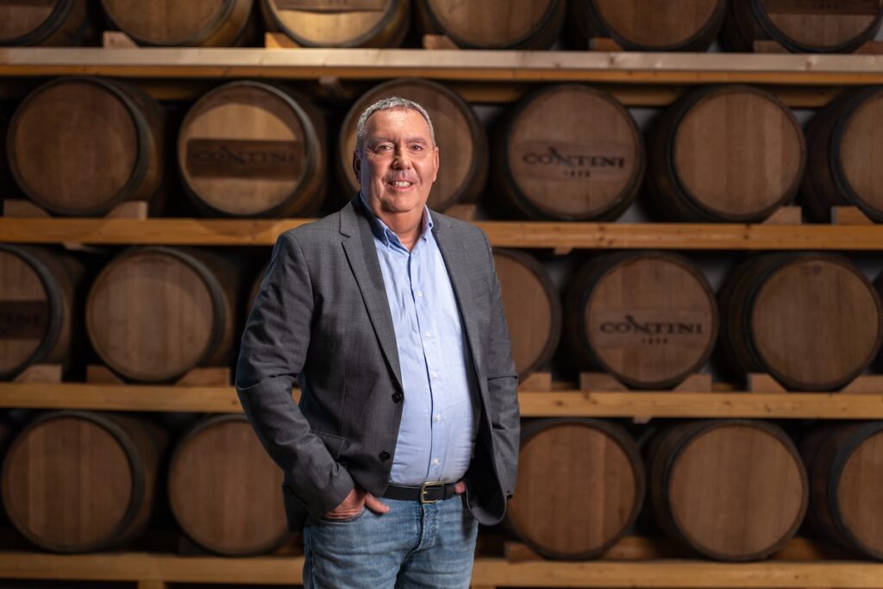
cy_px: 294
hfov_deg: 31.9
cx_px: 442
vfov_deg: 21.6
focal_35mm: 63
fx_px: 1545
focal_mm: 63
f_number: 3.2
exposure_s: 1/100
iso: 160
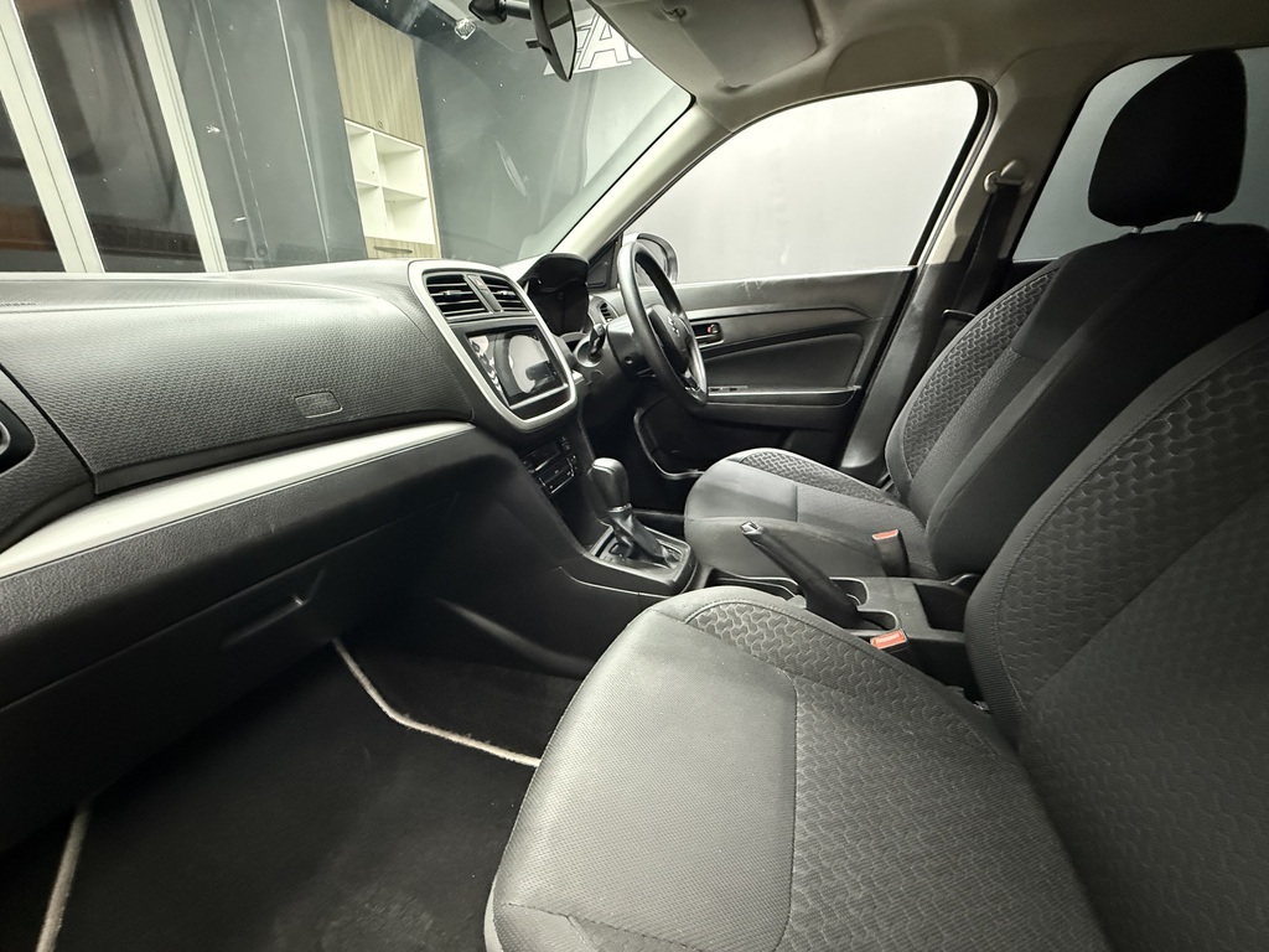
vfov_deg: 85.7
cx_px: 634
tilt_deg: -18.7
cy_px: 476
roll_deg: +0.9
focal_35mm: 14
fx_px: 513
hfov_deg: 102.1
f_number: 2.2
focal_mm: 2.22
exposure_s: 1/33
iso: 1250
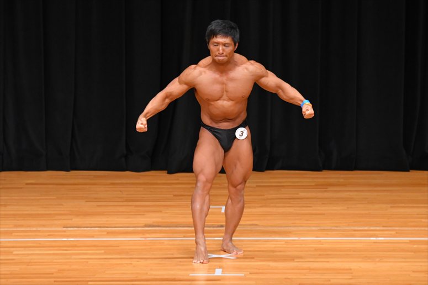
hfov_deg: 6.9
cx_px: 214
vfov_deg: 4.6
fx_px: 3565
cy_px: 142
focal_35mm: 300
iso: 4000
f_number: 5.6
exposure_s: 1/400
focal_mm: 200
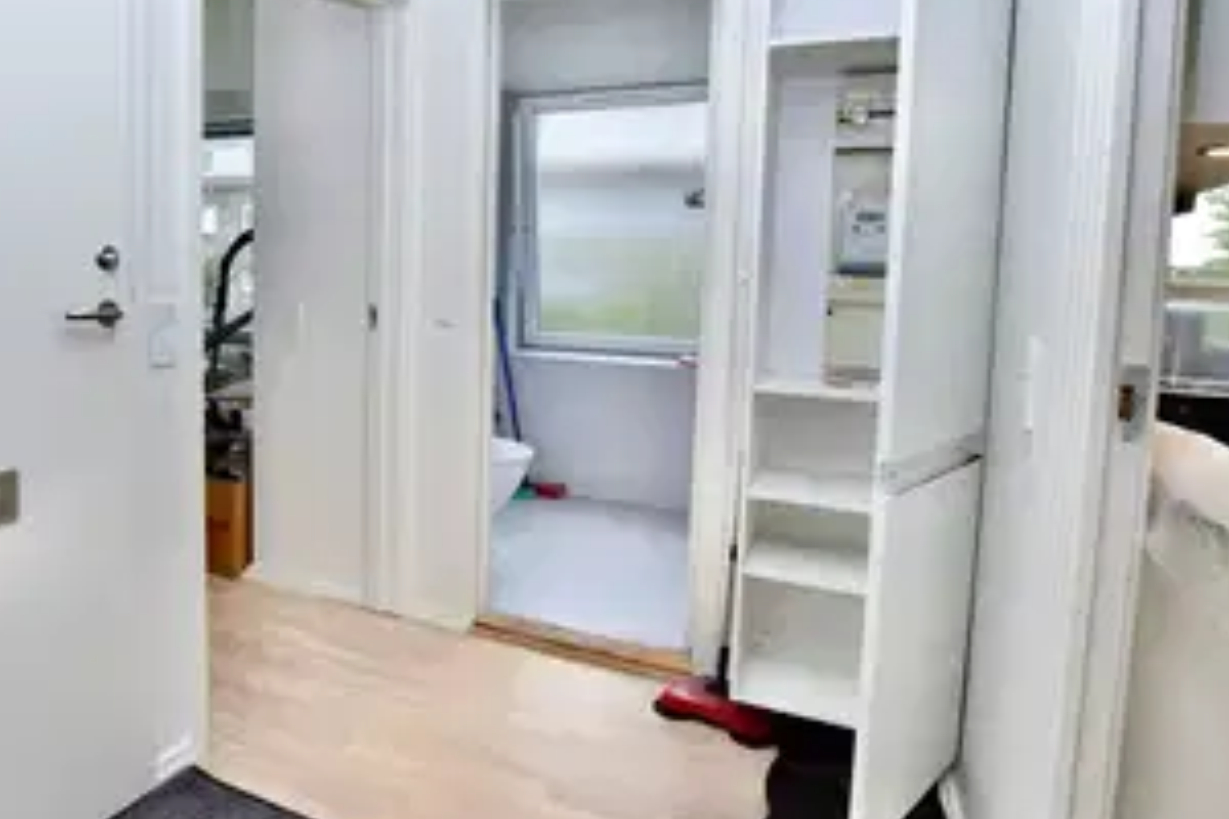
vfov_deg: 59.1
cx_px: 516
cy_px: 336
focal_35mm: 21
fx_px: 717
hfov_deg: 80.6
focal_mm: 10
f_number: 5.6
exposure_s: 1/100
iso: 400
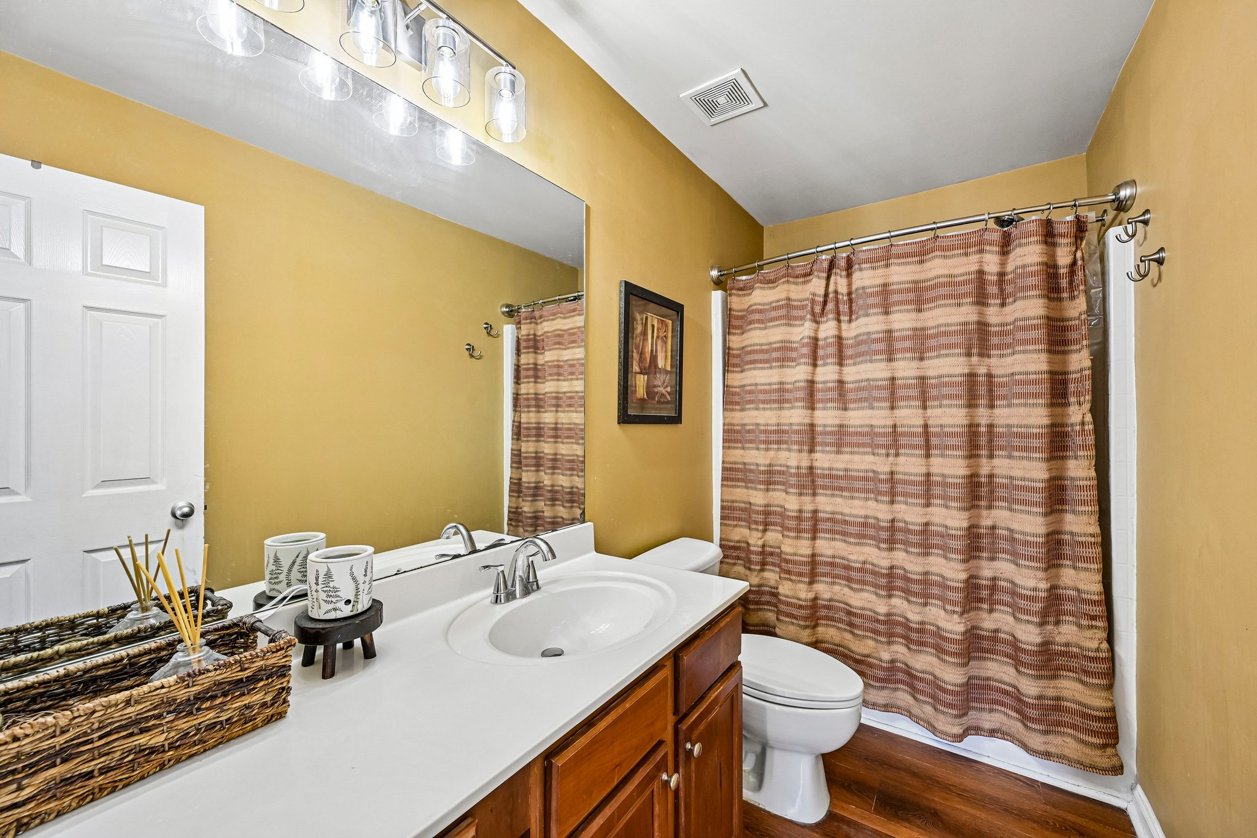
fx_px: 489
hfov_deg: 104.3
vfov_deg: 81.2
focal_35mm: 14
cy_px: 419
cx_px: 628
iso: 720
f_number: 8
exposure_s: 1/15
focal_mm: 14
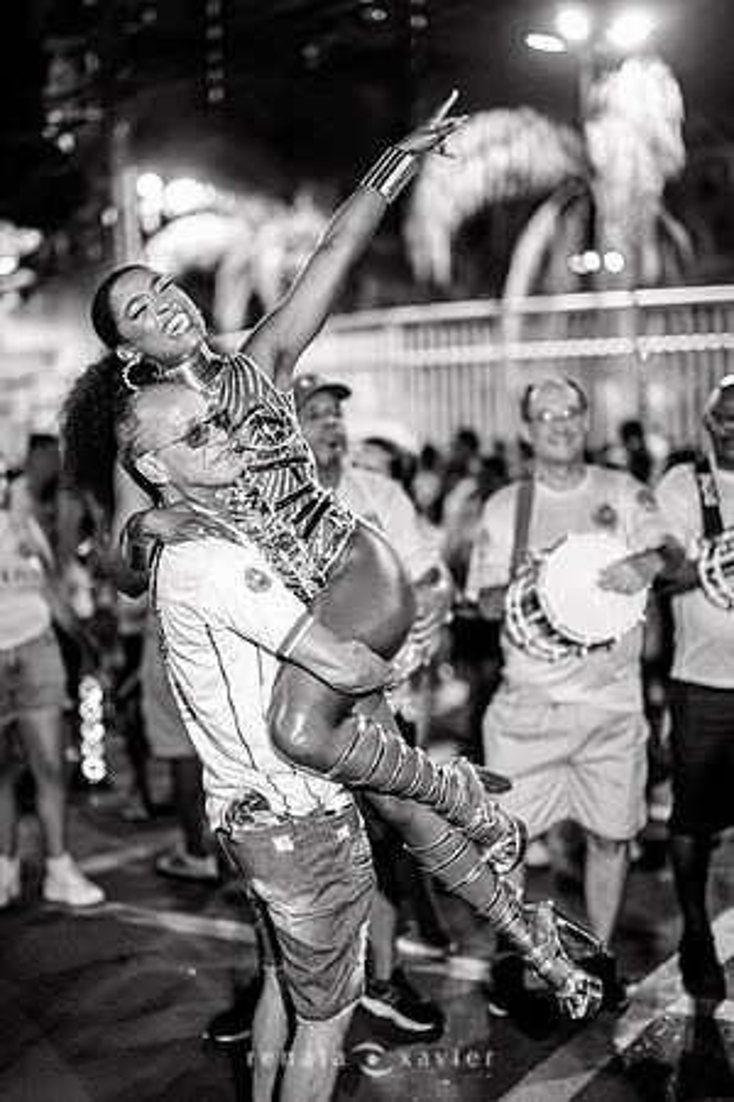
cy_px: 551
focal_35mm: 50
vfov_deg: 39.6
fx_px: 1529
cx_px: 367
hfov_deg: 27.0
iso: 2500
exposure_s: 1/320
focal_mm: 50
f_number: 1.2
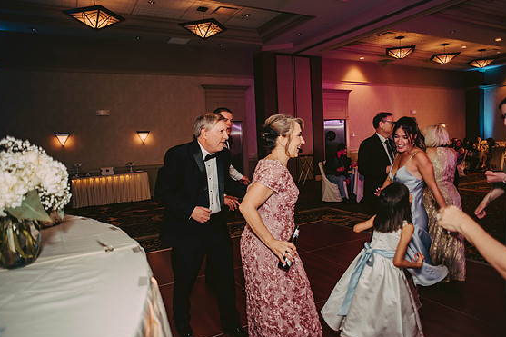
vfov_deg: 51.3
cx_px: 258
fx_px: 351
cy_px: 168
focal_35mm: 25
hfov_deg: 71.5
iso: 800
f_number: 2.8
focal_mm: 24
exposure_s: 1/125
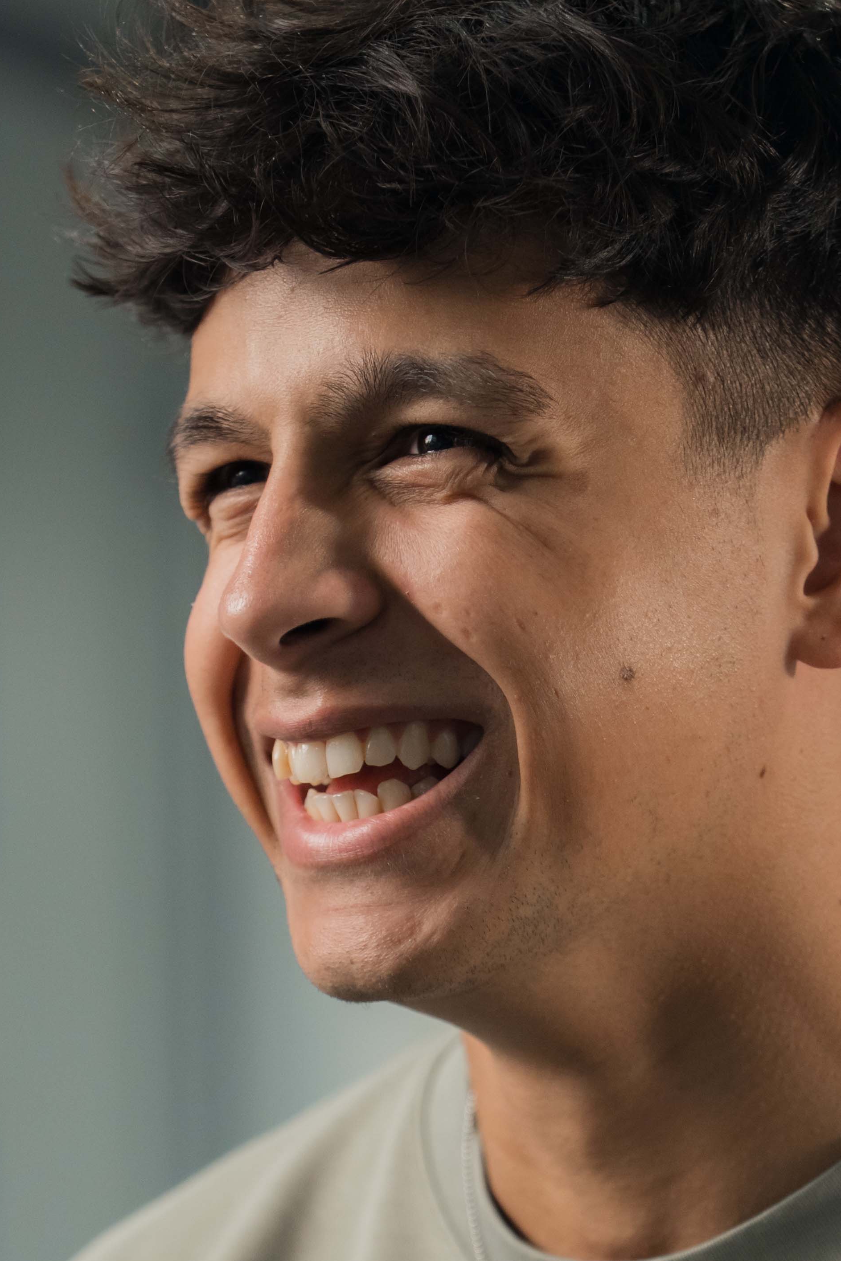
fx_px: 8235
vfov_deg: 8.7
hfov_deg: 5.8
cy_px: 1089
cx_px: 608
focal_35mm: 235
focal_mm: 70
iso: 400
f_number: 2
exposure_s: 1/160
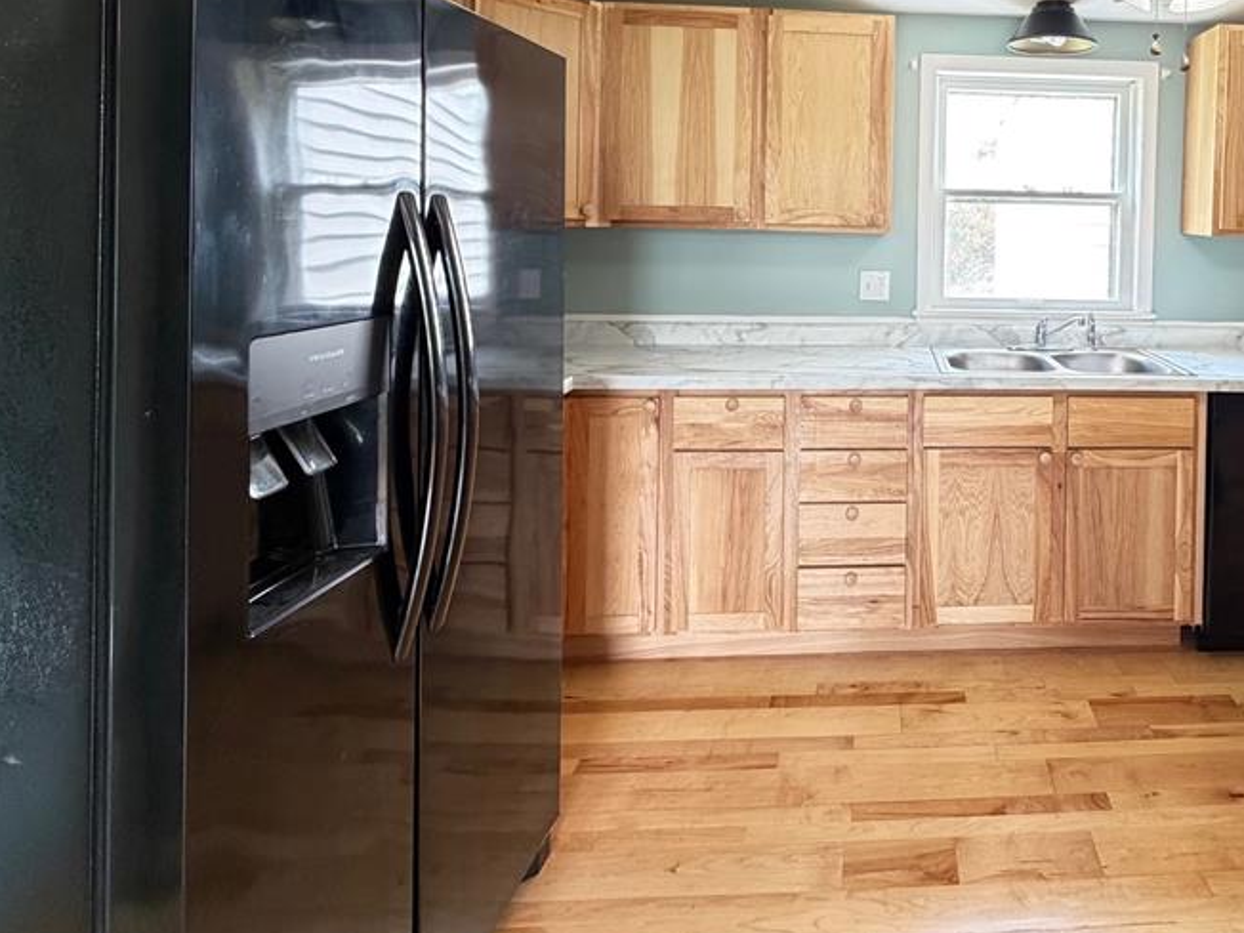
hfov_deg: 71.0
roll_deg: -0.9
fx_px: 791
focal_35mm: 22
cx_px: 939
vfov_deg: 57.8
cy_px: 229
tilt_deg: -0.4
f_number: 2.2
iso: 400
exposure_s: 1/60
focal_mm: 2.22
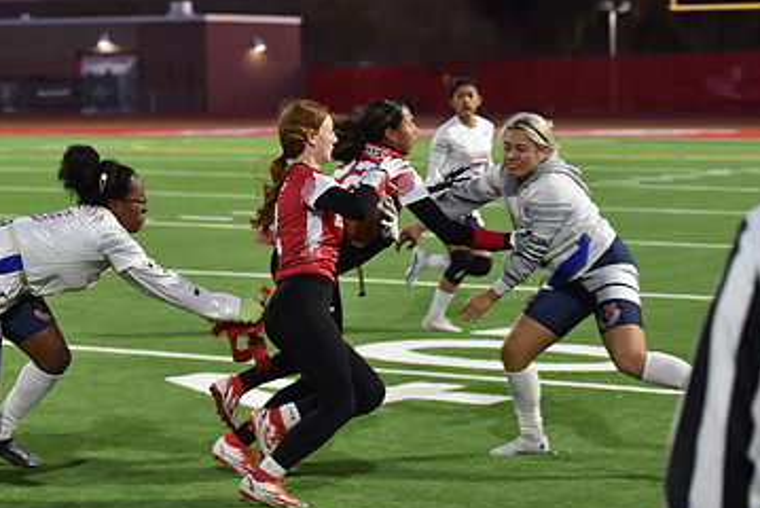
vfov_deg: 10.9
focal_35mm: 126
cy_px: 200
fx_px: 2662
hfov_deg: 16.2
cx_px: 305
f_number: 2.8
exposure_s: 1/500
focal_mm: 78
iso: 2200
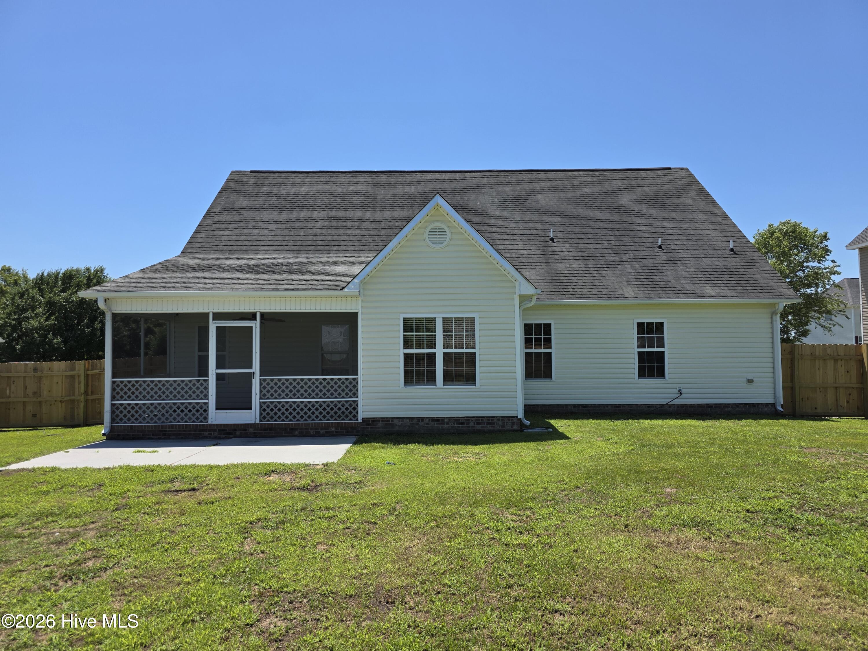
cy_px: 326
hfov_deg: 73.9
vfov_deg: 58.9
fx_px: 577
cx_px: 434
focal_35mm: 23
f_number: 1.7
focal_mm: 6.3
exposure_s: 1/6150
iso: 80
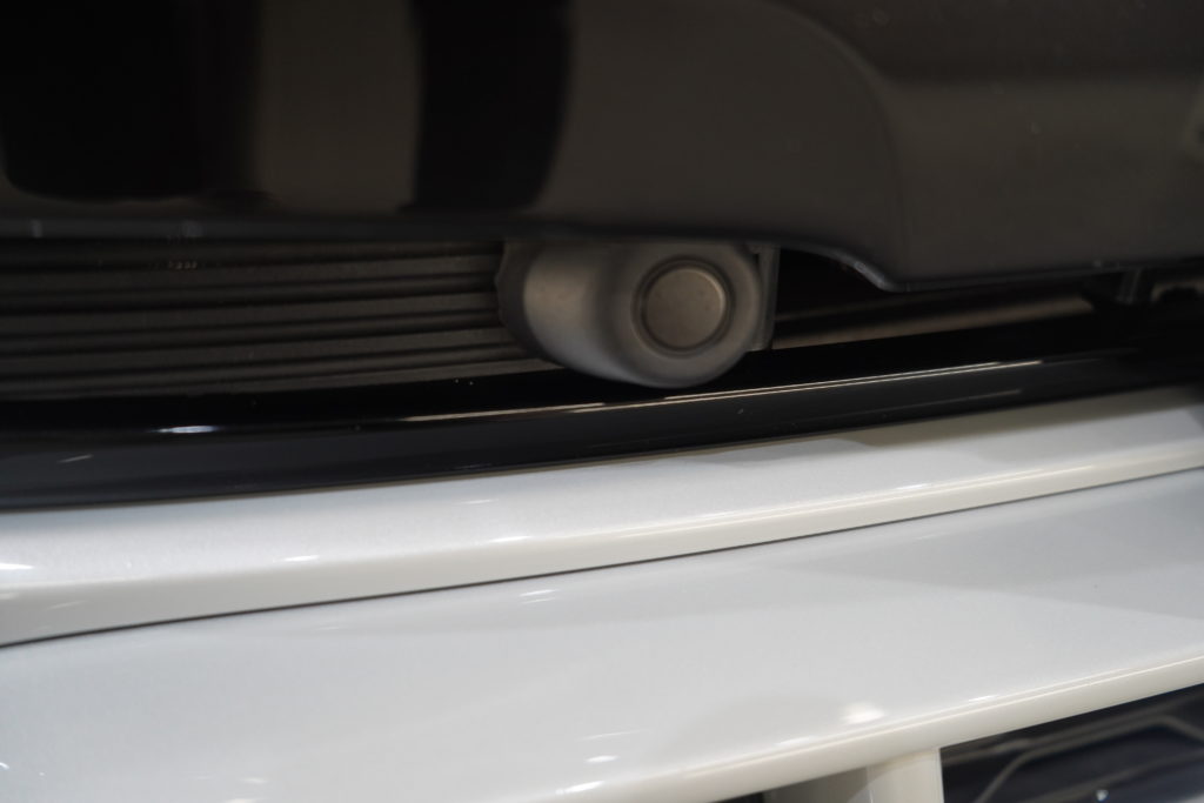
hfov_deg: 65.5
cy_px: 402
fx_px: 937
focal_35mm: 28
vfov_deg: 46.4
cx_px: 602
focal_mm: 28
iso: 1000
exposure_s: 1/160
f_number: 4
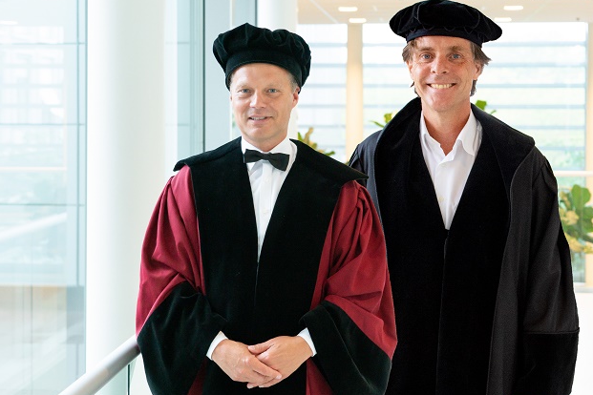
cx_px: 302
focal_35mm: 67
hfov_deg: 30.1
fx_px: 1104
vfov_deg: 20.3
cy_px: 217
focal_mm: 52
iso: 2500
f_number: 4.5
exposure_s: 1/160
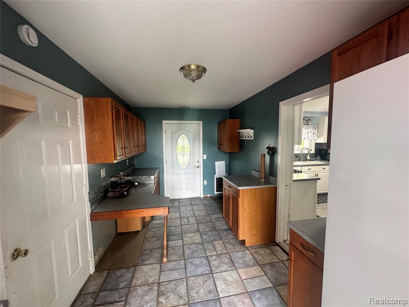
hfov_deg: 102.1
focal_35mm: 14
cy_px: 154
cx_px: 204
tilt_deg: -3.9
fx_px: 165
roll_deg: +0.5
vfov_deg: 85.7
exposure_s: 1/60
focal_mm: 2.22
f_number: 2.2
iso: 250
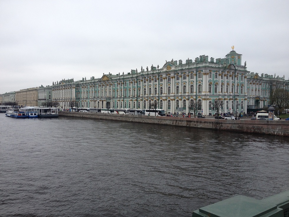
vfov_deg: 40.7
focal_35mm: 35
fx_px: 292
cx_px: 144
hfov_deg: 52.6
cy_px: 108
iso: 50
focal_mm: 4.28
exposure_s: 1/246
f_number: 2.4
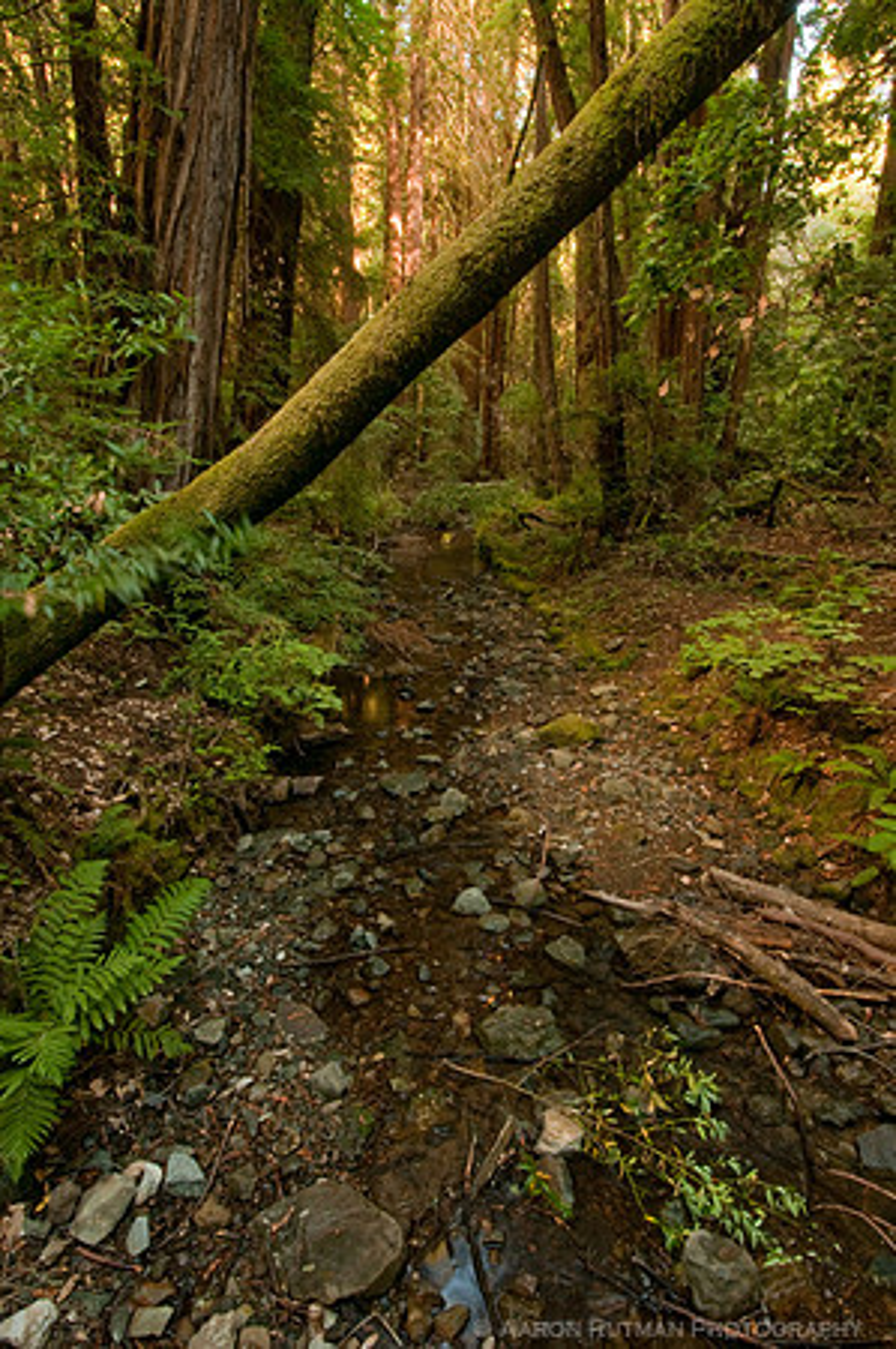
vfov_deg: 90.1
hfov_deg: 67.3
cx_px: 448
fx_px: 674
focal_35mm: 18
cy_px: 674
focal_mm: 12
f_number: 22
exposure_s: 8
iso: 200
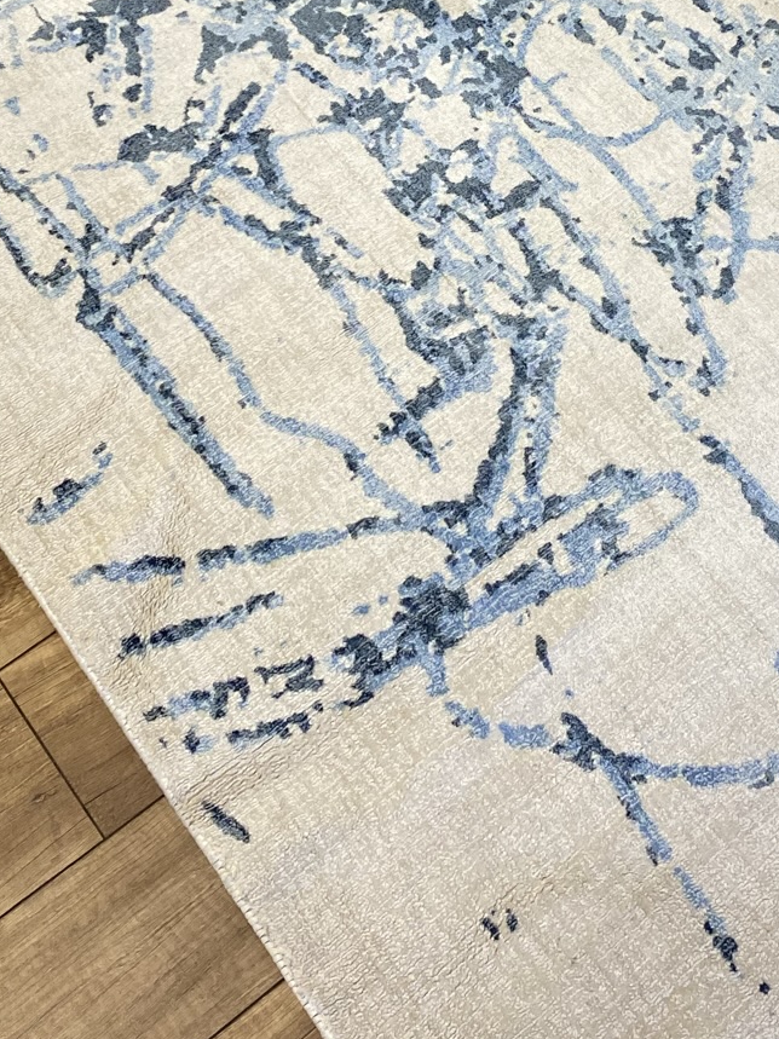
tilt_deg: -52.3
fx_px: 1861
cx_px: 503
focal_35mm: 62
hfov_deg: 23.6
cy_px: 125
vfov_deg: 30.0
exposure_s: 1/120
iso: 125
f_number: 1.8
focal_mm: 4.25
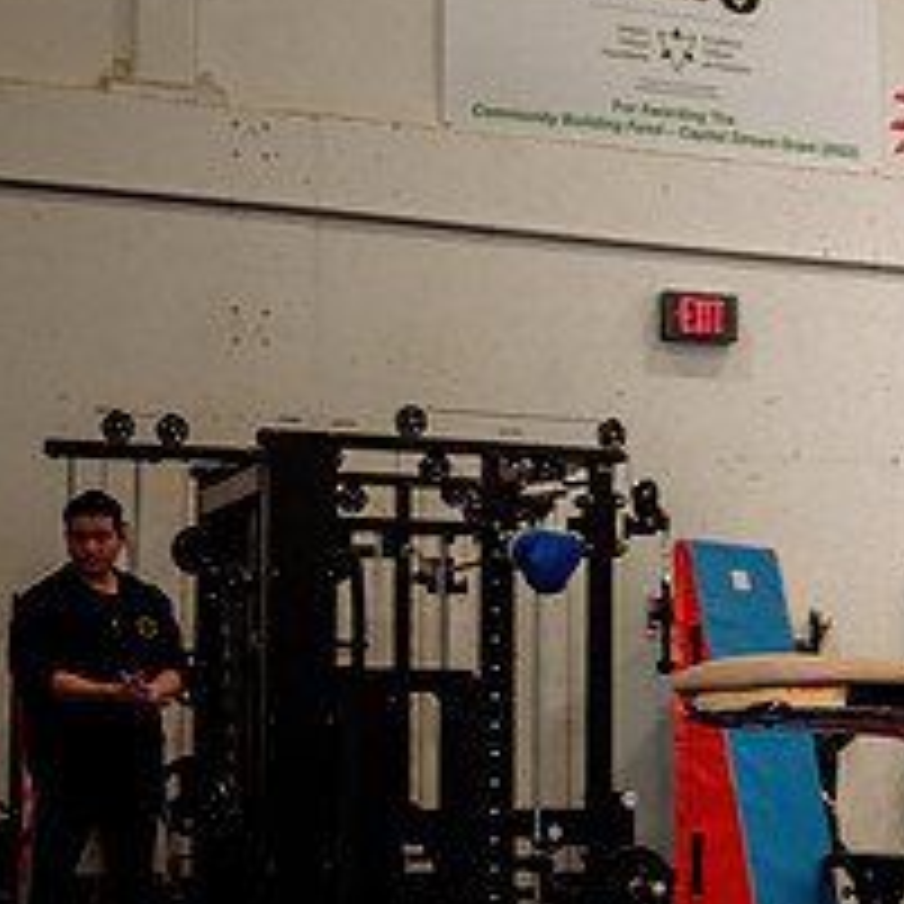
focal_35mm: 94
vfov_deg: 18.4
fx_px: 2777
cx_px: 1174
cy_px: 593
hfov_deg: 17.4
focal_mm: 33
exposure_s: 1/400
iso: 1600
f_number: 3.5
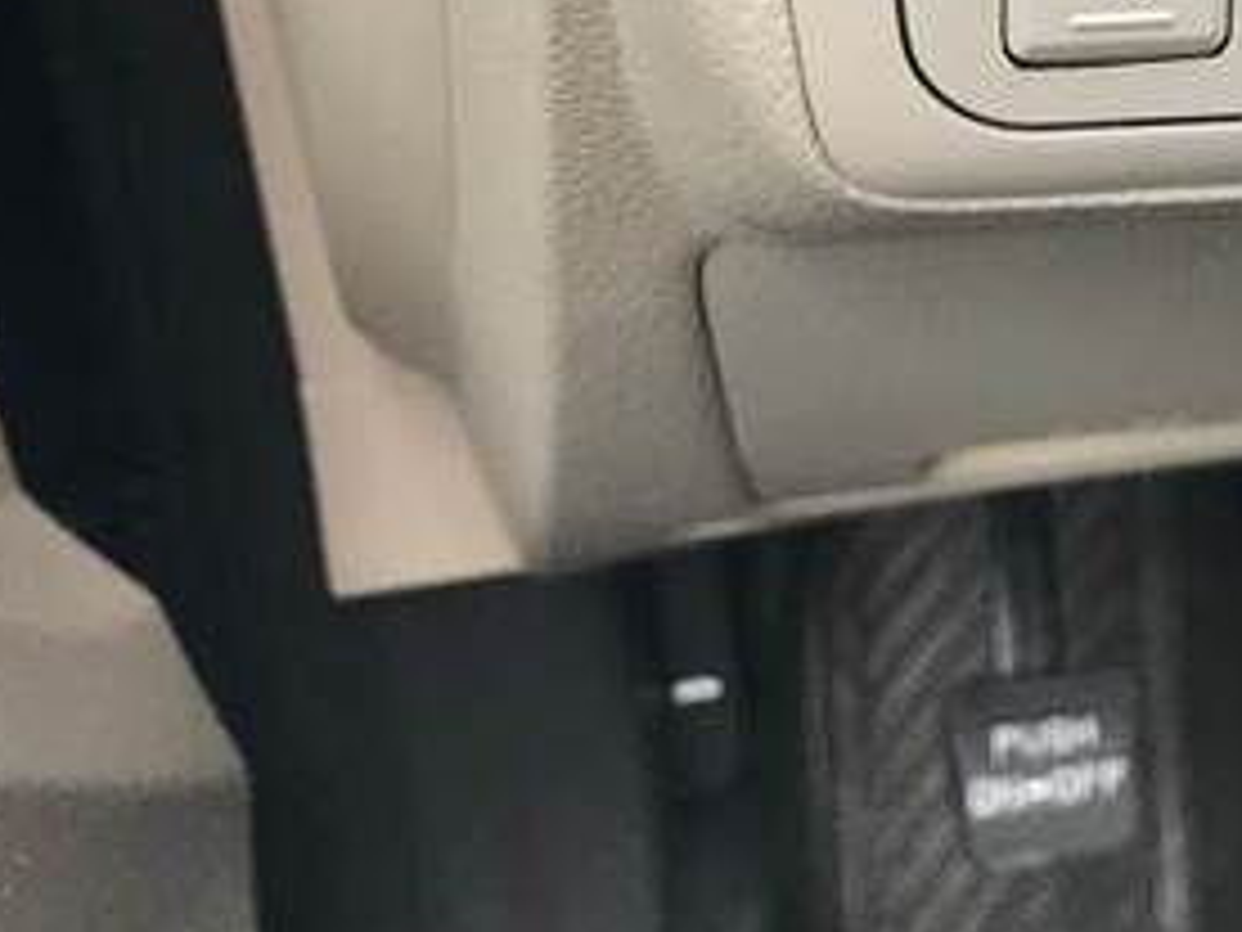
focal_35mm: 67
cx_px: 1454
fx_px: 2404
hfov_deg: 26.1
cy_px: -97
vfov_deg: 20.9
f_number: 1.8
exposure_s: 1/30
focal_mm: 3.99
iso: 25
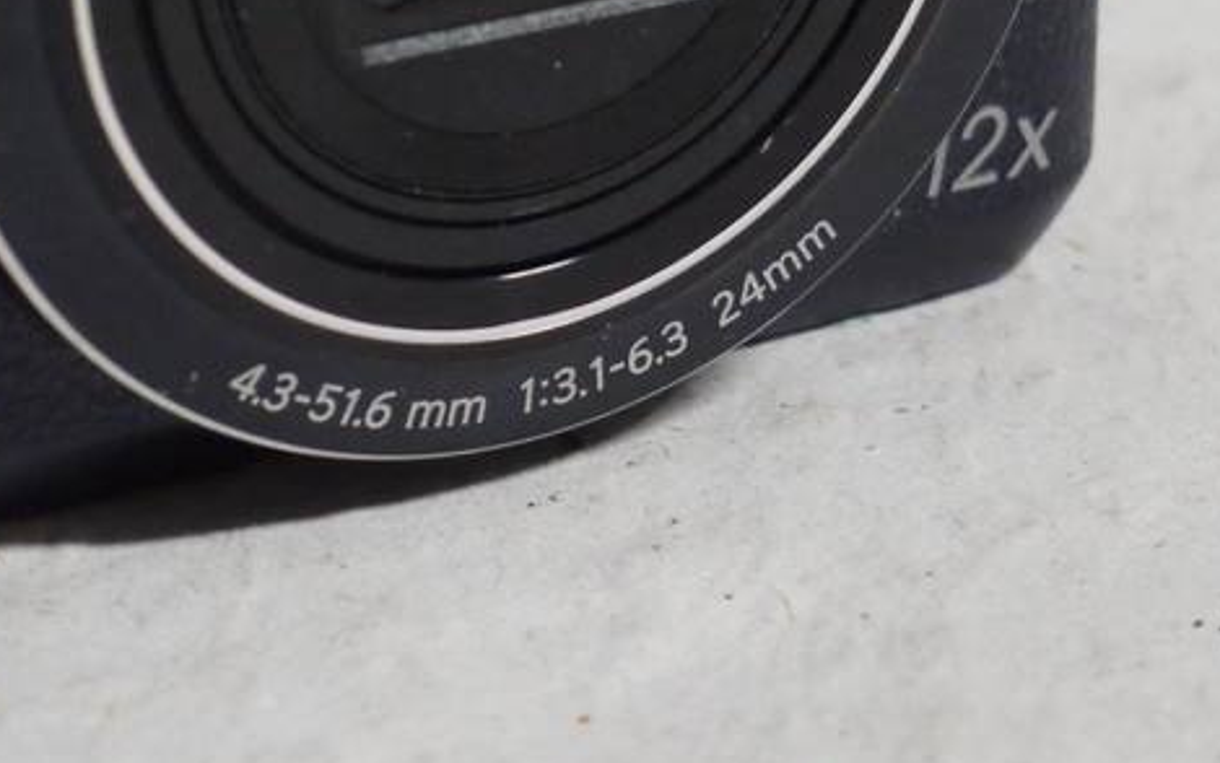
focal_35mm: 195
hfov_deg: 10.7
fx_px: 6485
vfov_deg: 6.7
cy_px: -112
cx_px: 153
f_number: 5.5
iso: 800
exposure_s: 1/20
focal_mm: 36
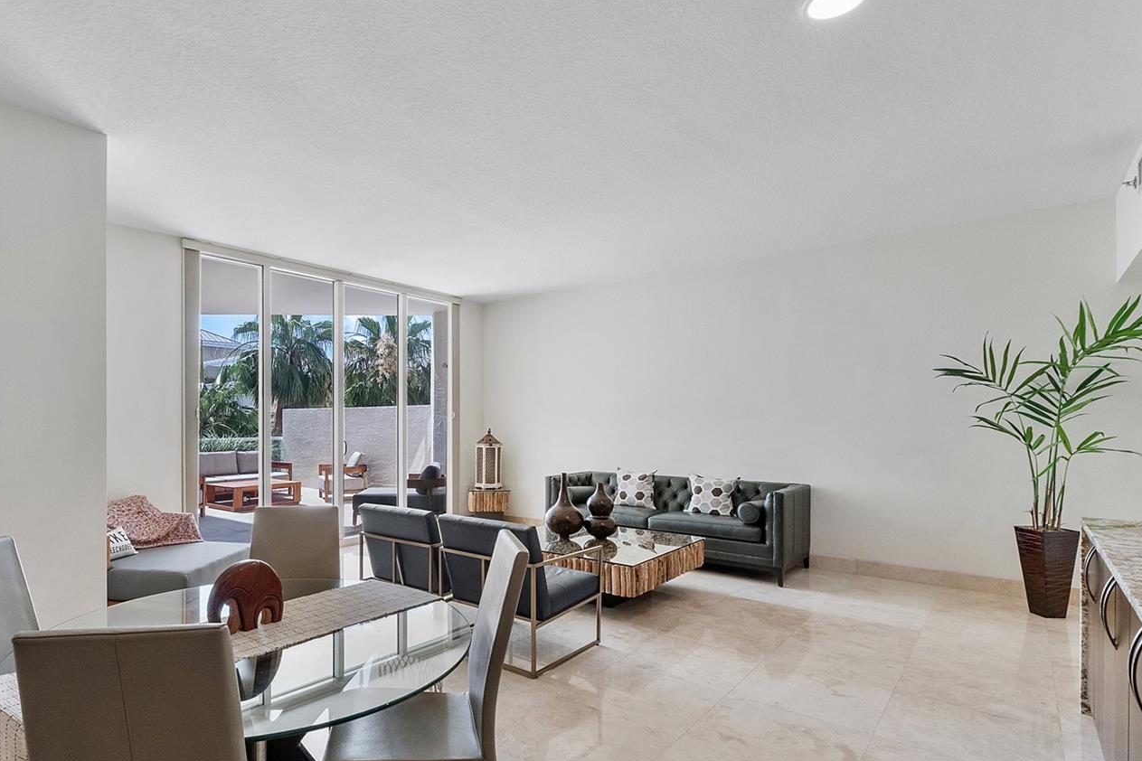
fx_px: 603
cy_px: 420
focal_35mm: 19
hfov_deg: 85.5
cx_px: 440
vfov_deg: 64.4
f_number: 6.3
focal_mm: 10
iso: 1000
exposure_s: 1/320
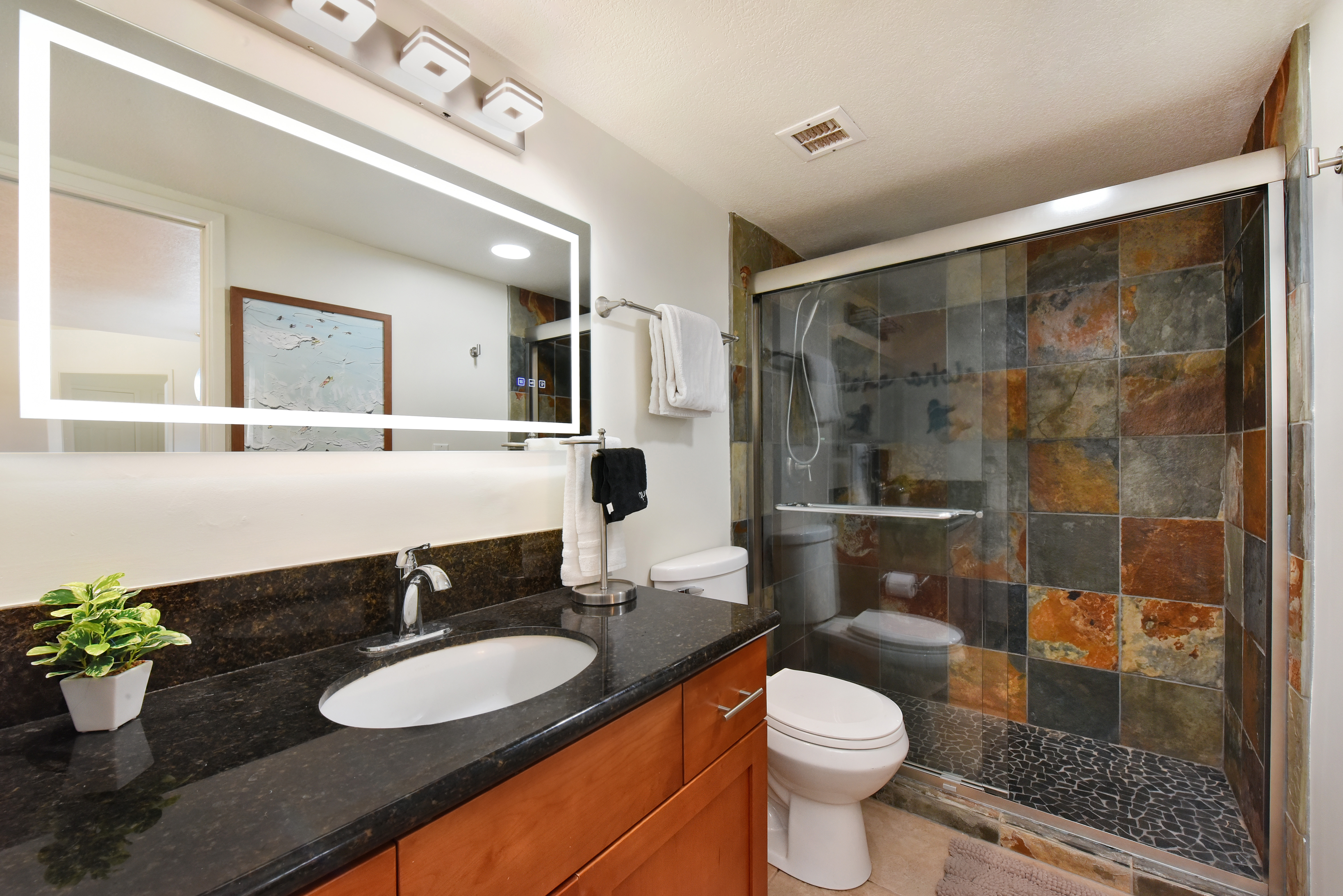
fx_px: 522
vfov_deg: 81.3
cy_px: 448
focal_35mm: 14
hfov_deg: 104.2
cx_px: 672
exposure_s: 1/60
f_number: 4
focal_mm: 14
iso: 400
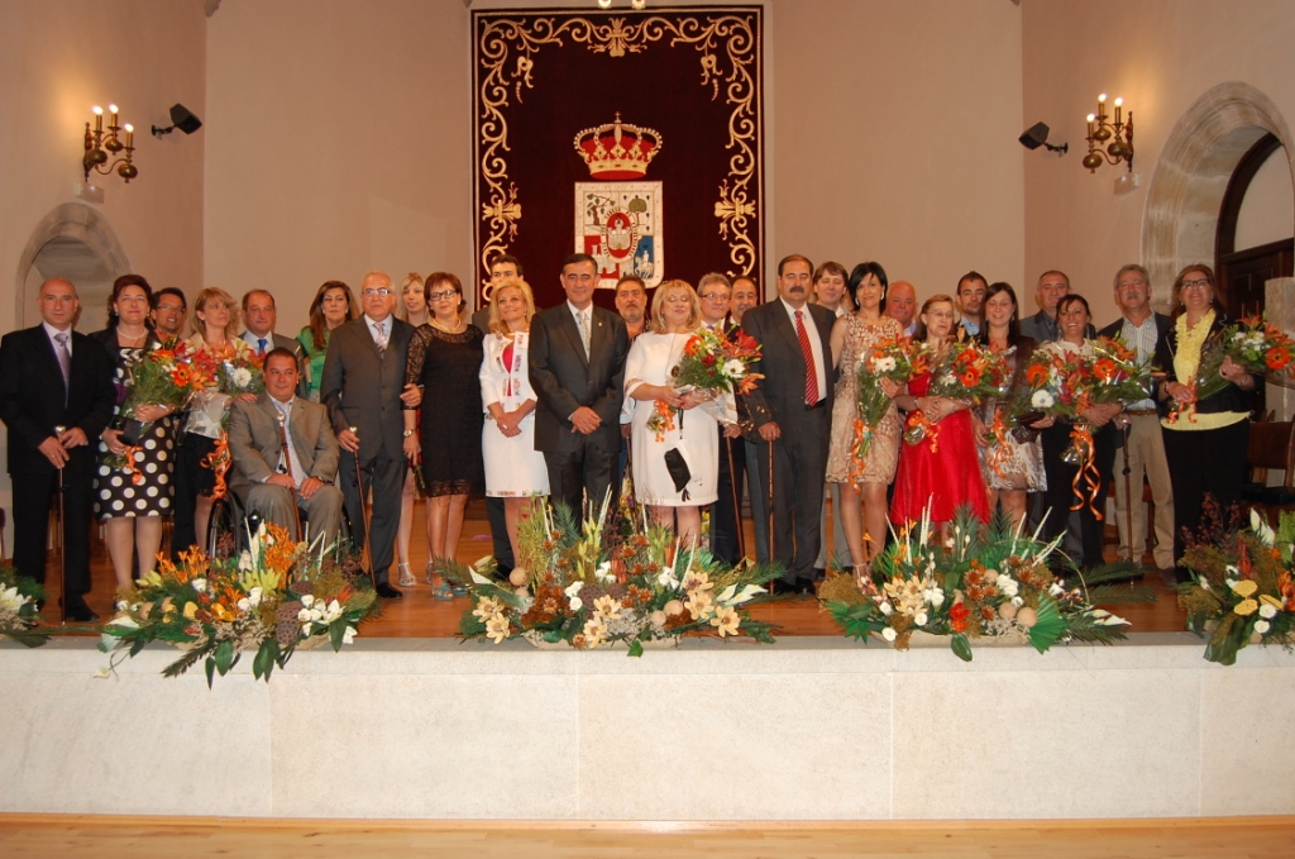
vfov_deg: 39.8
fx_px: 1185
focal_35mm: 33
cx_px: 648
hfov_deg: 57.3
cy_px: 430
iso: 400
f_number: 3.8
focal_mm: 22
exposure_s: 1/60
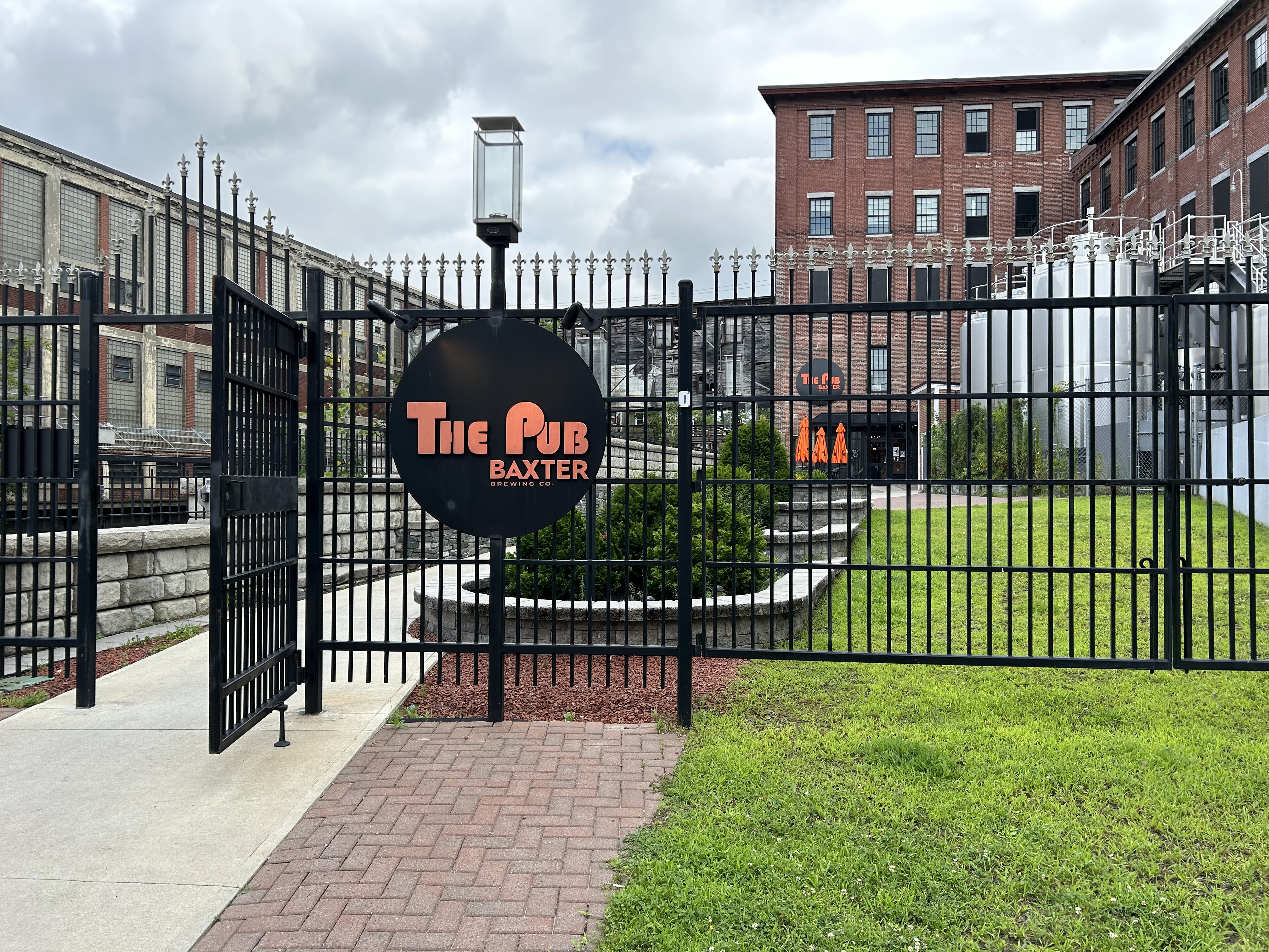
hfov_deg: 67.3
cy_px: 476
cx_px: 634
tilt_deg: +0.6
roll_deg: +0.4
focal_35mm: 26
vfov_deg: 53.1
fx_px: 953
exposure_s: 1/1575
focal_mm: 5.7
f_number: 1.5
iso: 50
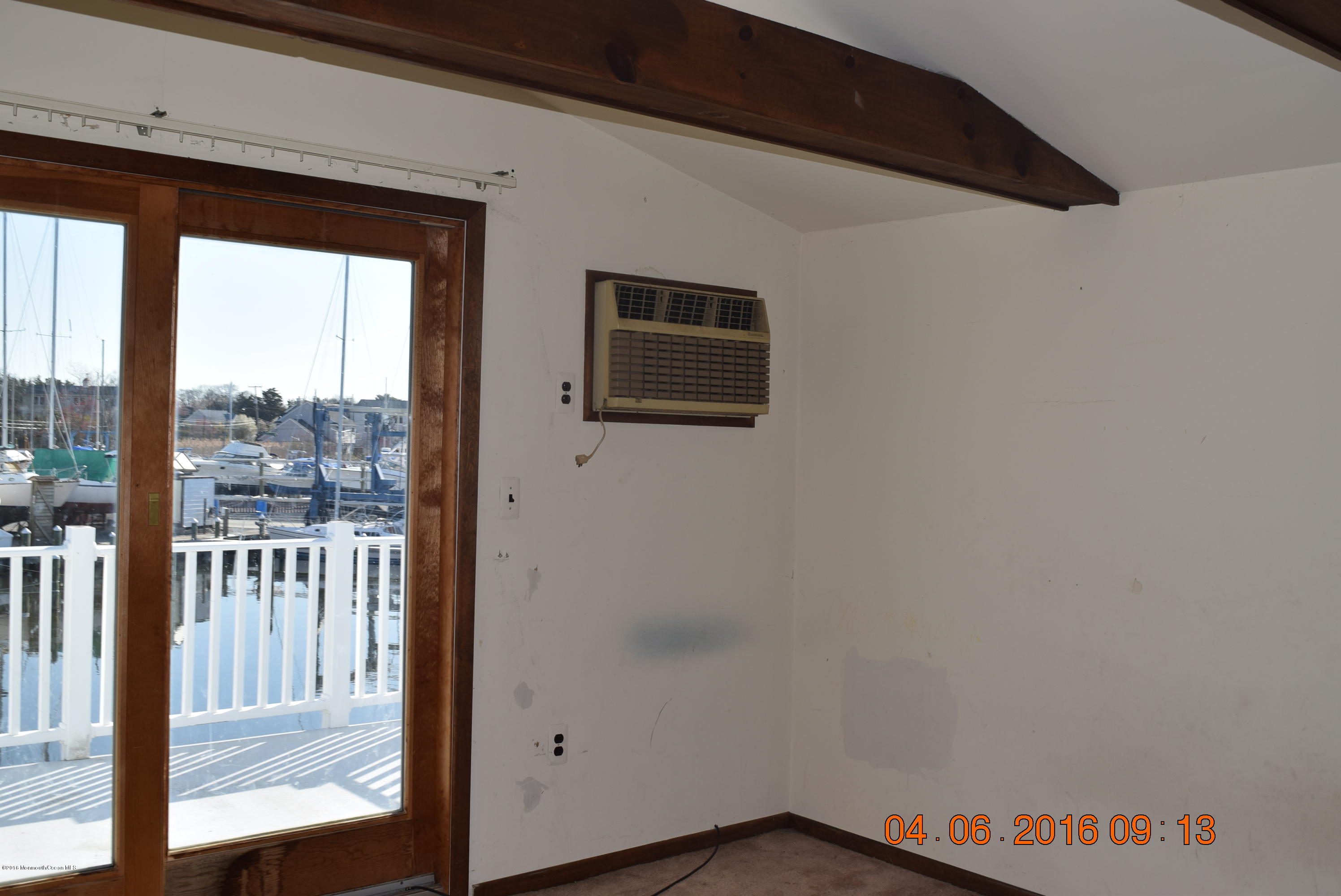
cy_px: 448
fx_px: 1342
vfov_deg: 36.9
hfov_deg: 53.1
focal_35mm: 36
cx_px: 670
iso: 100
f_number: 9
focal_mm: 24
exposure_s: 1/200
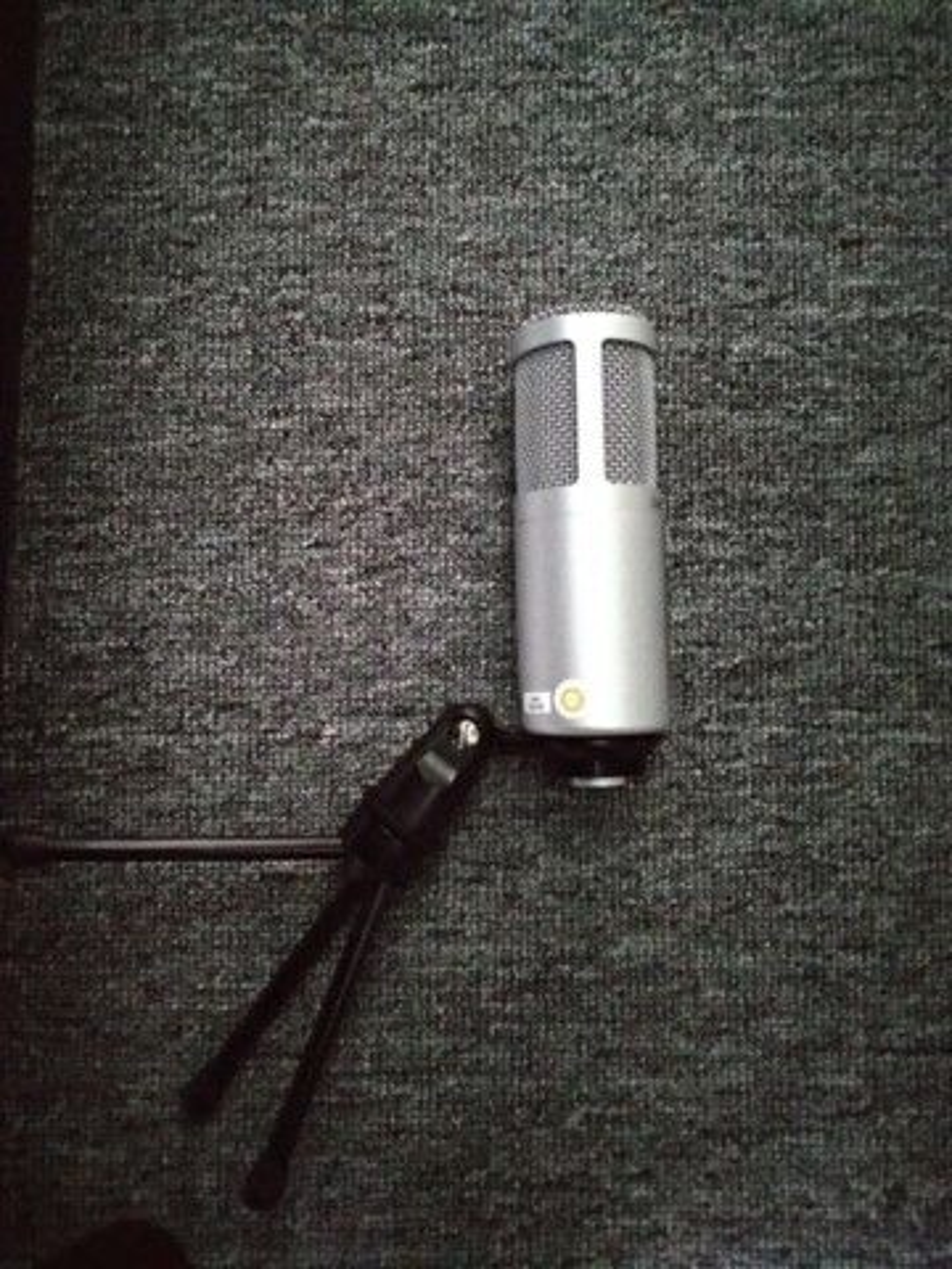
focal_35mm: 22
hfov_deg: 61.1
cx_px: 476
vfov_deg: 76.4
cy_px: 634
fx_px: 807
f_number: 2.2
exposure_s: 1/17
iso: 6400
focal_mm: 3.81
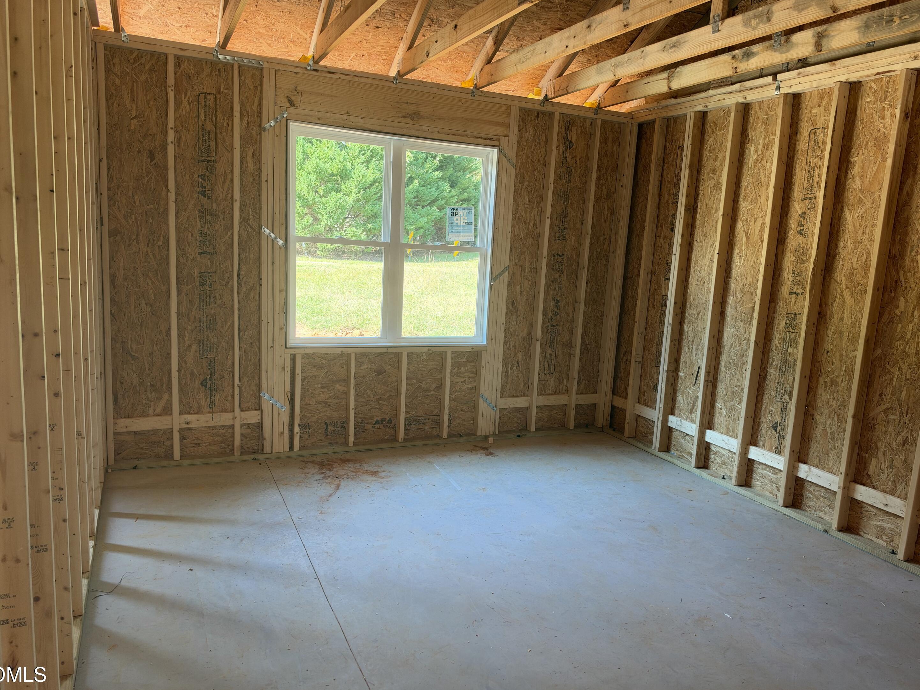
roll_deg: -3.4
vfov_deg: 54.9
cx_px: 469
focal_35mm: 25
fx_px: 664
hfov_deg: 69.4
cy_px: 348
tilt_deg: -9.8
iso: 200
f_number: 1.8
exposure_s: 1/121
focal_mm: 6.93
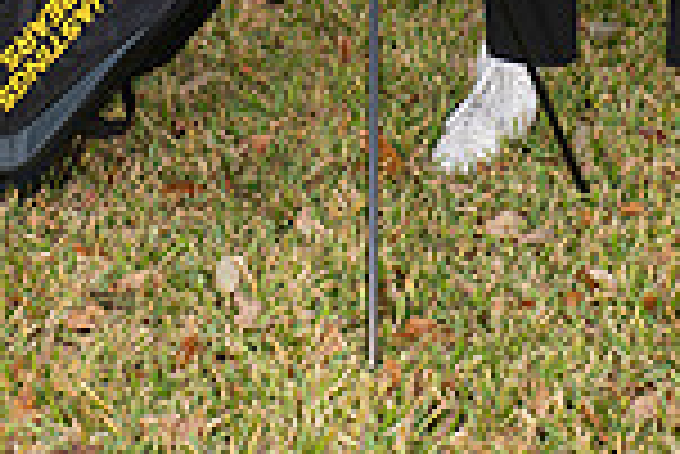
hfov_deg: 14.3
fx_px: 2704
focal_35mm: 143
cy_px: -530
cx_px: 405
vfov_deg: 8.9
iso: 250
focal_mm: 48
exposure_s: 1/250
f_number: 7.1
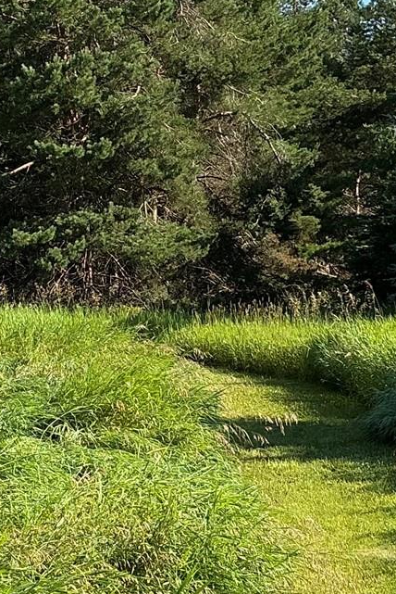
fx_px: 1533
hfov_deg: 14.7
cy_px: 248
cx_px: 91
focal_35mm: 93
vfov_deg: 21.9
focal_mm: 3
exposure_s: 1/1015
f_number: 1.8
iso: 25
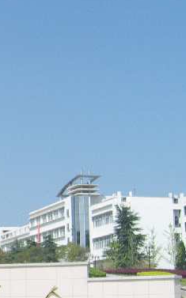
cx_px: -147
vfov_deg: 21.2
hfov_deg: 12.2
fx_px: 796
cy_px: 172
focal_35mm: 98
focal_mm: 7.3
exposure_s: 1/320
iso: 100
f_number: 7
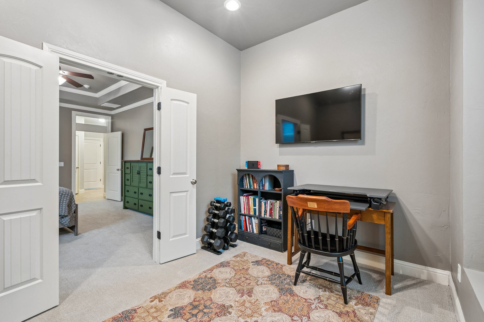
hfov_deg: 96.7
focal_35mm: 16
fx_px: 215
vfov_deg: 73.7
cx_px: 242
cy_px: 161
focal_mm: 16
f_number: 8
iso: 200
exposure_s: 1/2
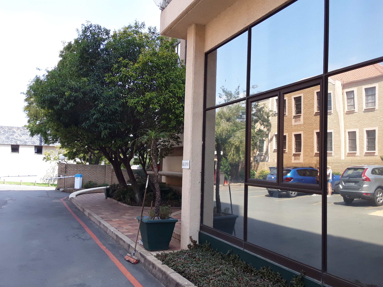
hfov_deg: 60.0
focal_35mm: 30
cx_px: 192
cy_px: 144
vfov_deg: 46.8
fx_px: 332
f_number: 1.9
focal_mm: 2.2
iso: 40
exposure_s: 1/377
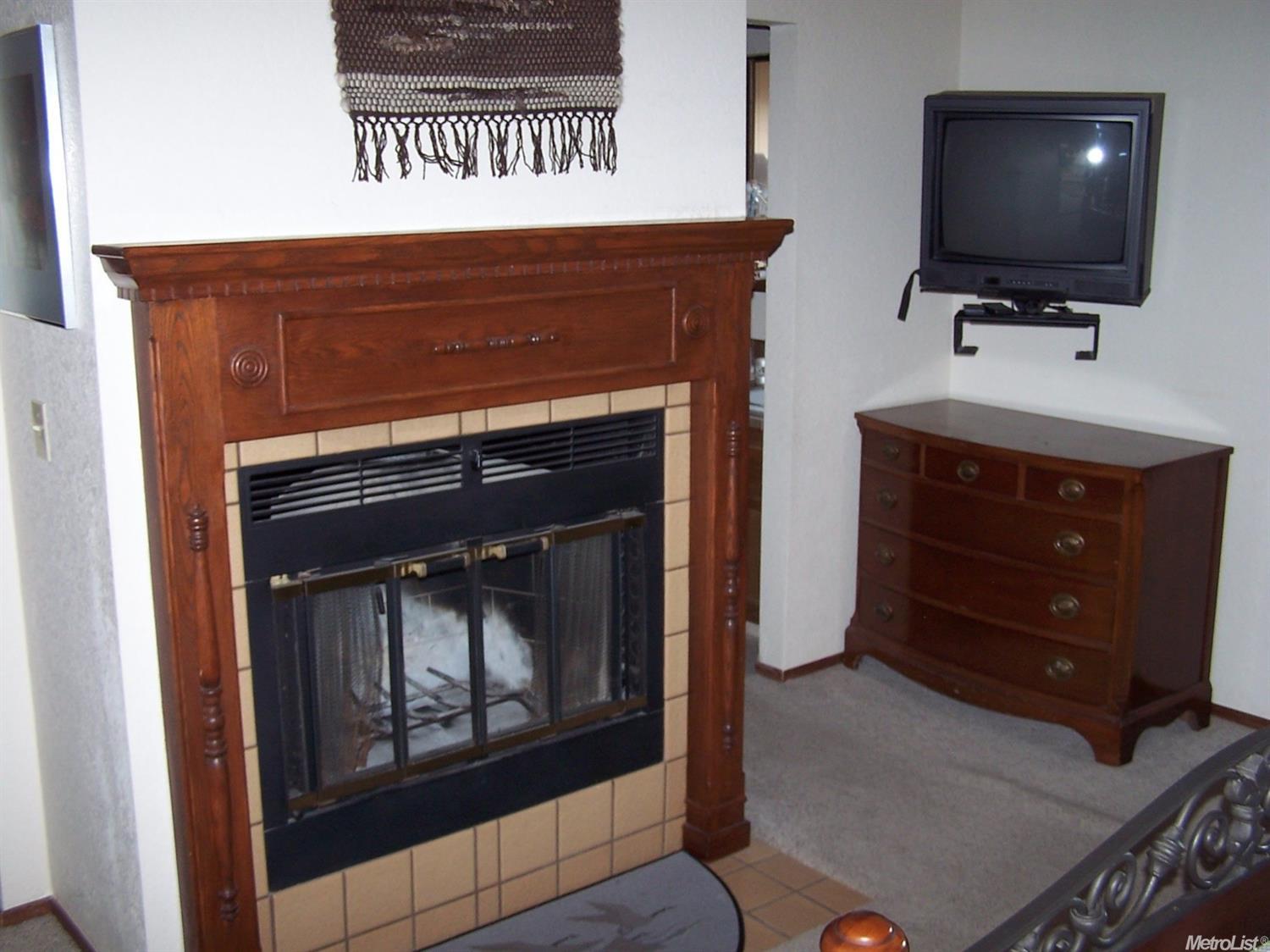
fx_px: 1394
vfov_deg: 37.7
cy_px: 476
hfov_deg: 49.0
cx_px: 635
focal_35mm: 38
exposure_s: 1/60
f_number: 2.8
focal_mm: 6.3
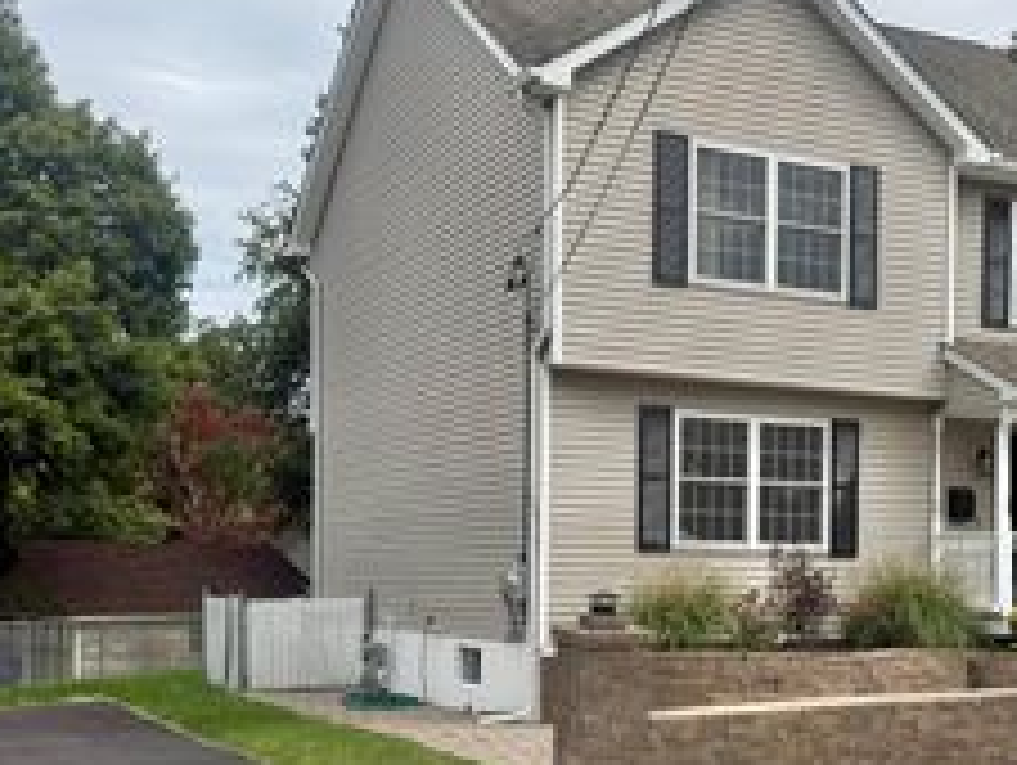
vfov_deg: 27.2
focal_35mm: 53
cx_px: 752
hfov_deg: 35.4
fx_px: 1559
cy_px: 578
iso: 80
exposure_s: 1/3279
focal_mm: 6.76
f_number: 1.78
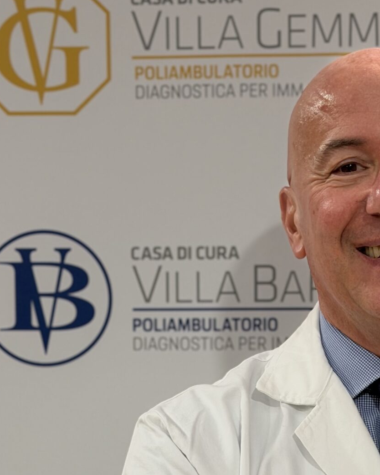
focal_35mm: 115
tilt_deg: -2.6
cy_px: 428
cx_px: 387
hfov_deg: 13.2
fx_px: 1617
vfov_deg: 16.5
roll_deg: +0.2
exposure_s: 1/50
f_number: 1.78
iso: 64
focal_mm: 6.76
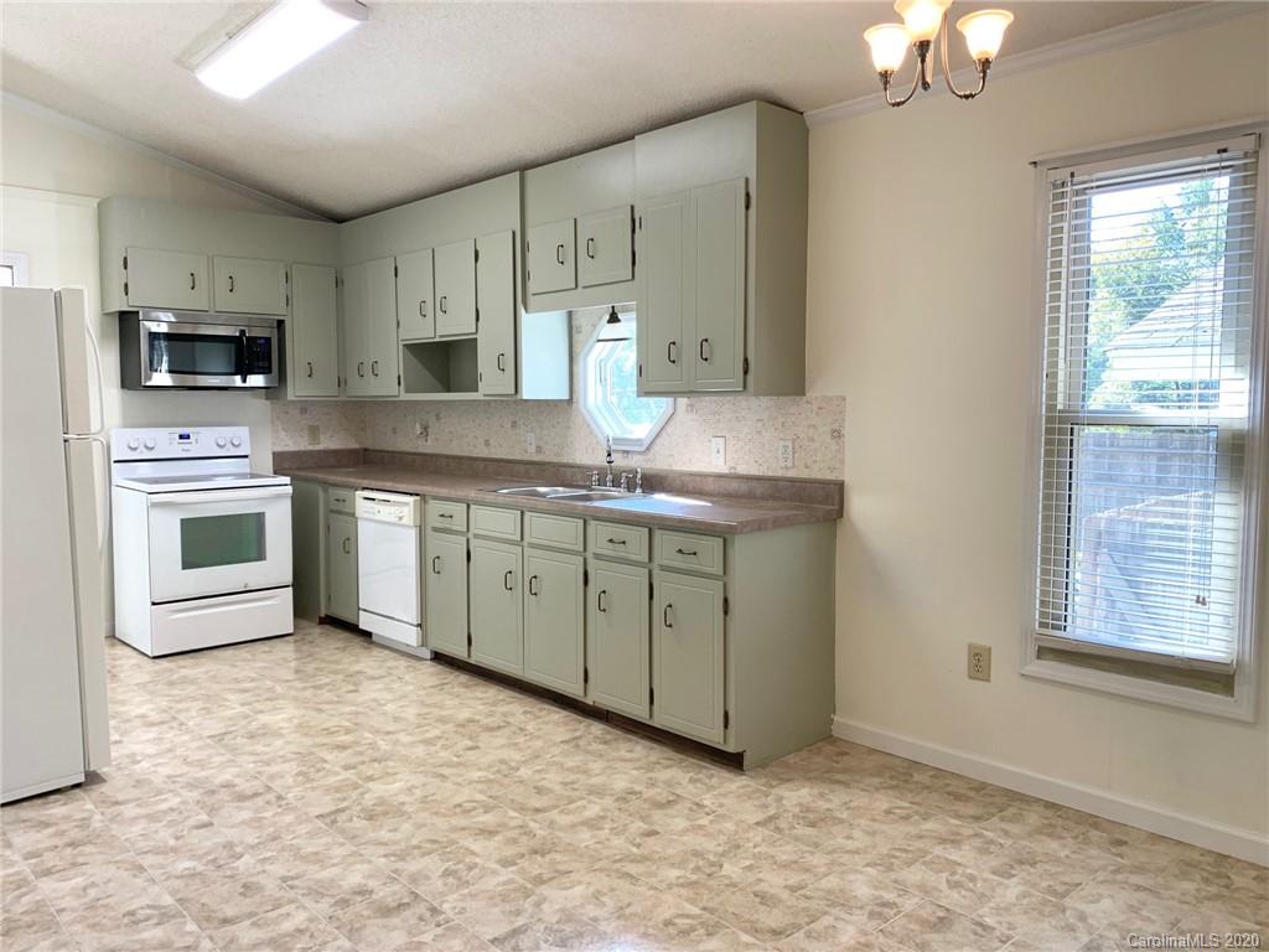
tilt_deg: -4.0
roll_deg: -0.3
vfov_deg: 53.1
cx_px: 634
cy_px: 476
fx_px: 953
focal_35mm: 26
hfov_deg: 67.3
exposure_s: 1/120
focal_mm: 4.25
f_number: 1.8
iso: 80
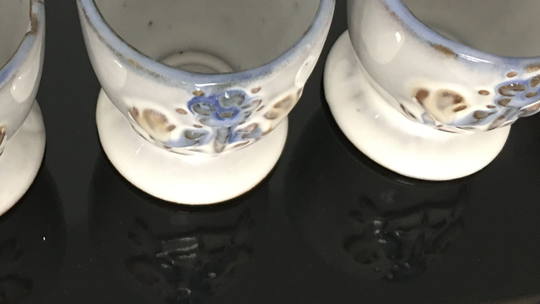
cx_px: 167
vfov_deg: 19.5
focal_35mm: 59
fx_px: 845
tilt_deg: -49.2
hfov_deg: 35.0
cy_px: -37
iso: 125
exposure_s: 1/17
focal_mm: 4.15
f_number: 2.2
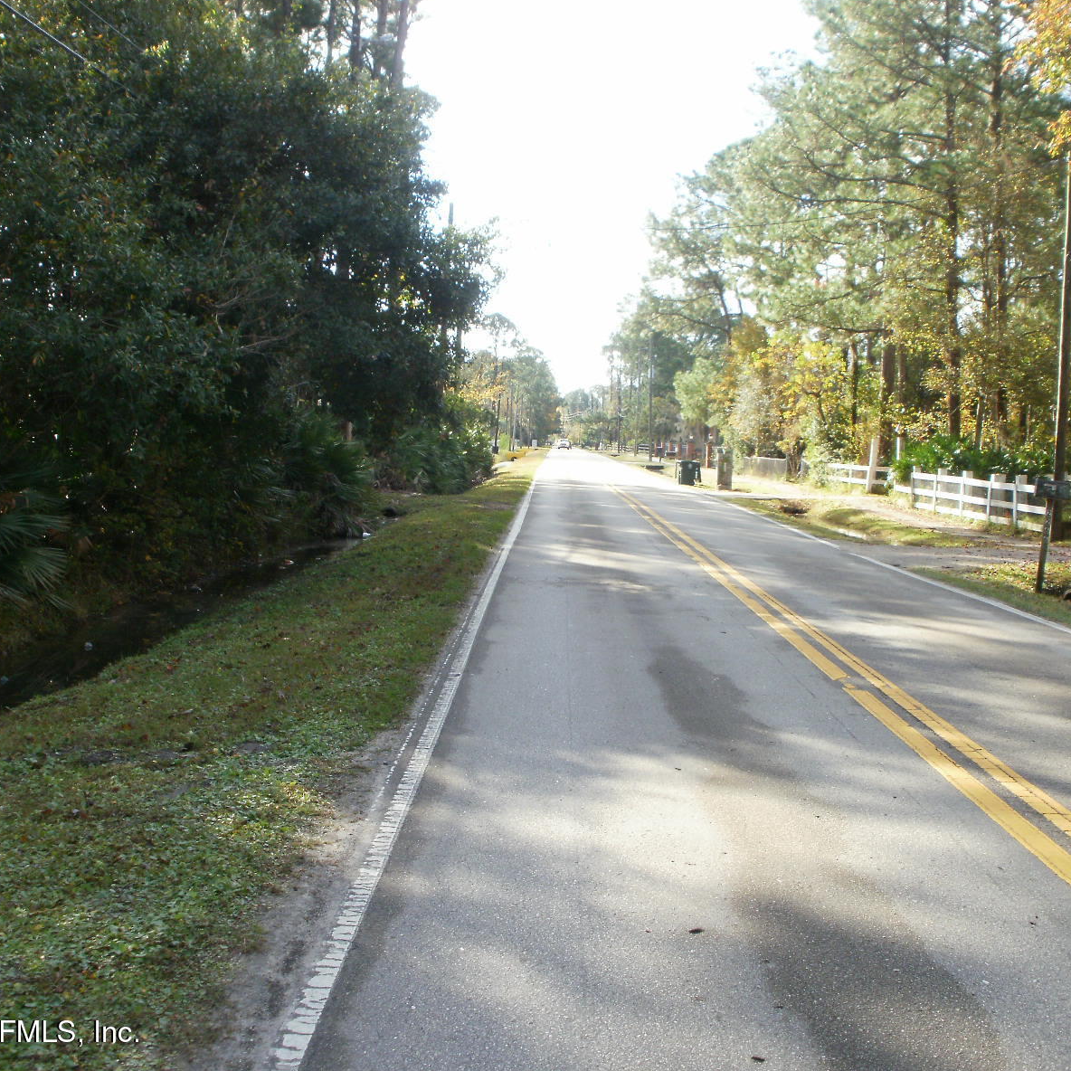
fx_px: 1505
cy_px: 536
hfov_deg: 39.1
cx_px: 580
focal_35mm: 43
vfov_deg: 39.2
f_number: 5.6
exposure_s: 1/100
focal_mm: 6.3
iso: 100
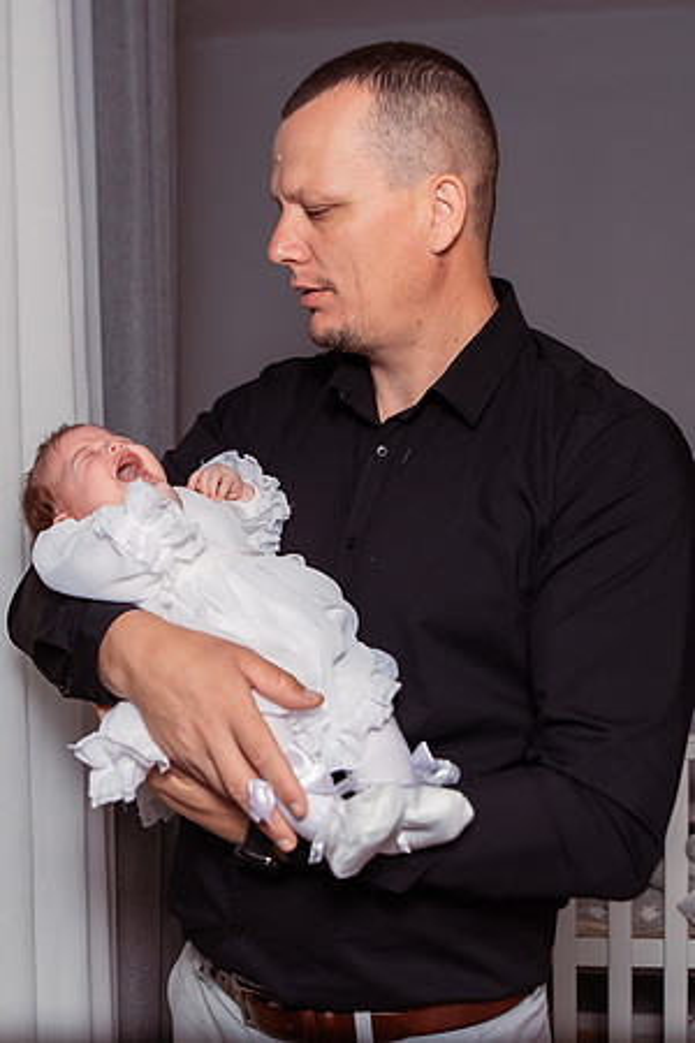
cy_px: 522
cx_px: 149
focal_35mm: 54
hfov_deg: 24.7
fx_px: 1565
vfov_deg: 36.8
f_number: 3.5
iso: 320
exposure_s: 1/250
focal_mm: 36
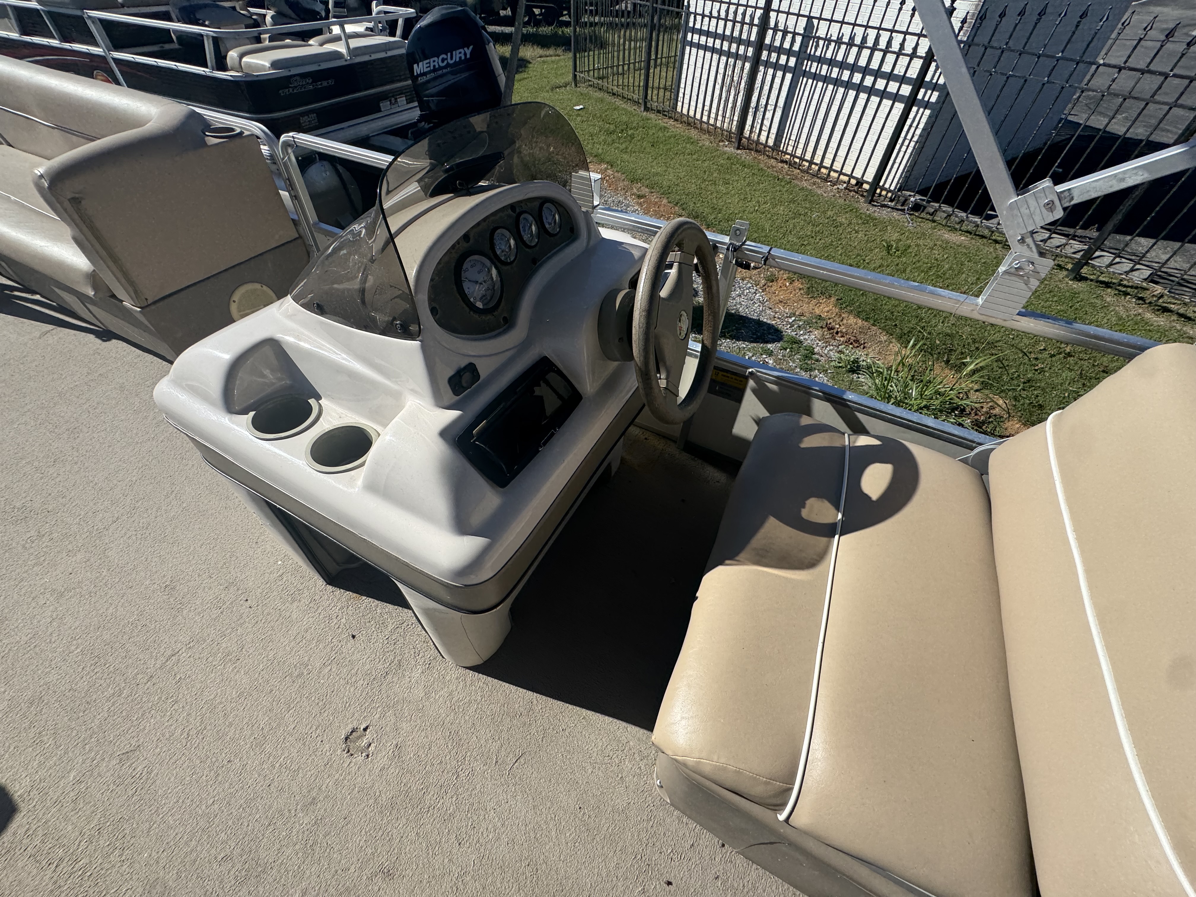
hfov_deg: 102.1
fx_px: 484
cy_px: 448
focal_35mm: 14
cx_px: 598
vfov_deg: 85.7
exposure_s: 1/1567
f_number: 2.2
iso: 50
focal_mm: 2.22
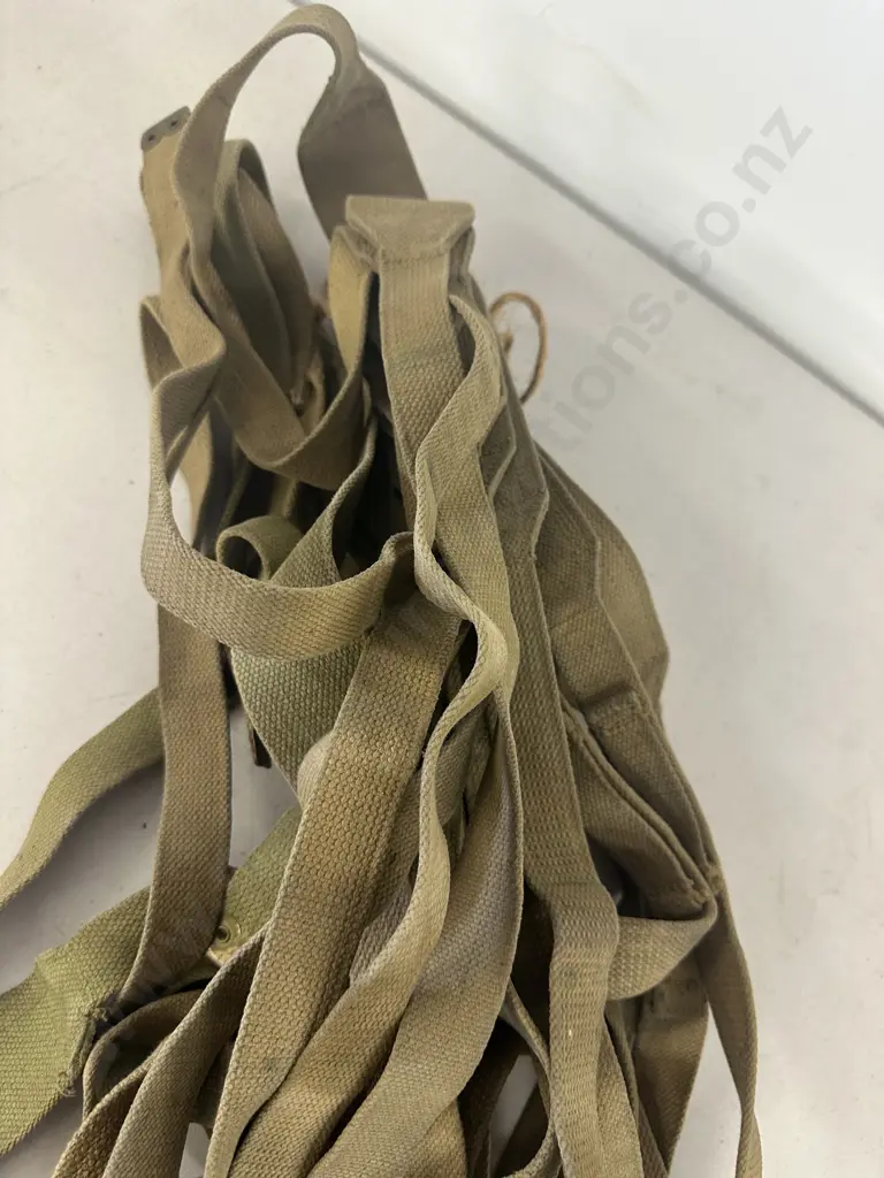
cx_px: 442
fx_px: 817
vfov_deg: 71.6
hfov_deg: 56.8
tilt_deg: -72.2
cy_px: 589
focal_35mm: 24
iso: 200
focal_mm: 6.86
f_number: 1.78
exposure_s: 1/50
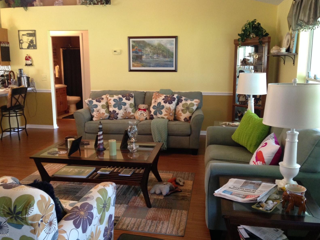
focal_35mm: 34
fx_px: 314
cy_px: 119
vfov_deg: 41.8
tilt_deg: -10.7
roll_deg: +1.1
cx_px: 159
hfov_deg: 54.0
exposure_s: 1/20
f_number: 2.4
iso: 160
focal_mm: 4.12
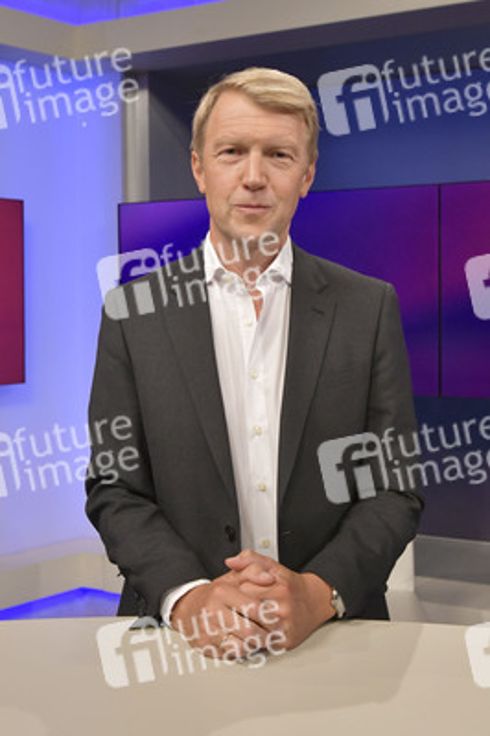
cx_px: 245
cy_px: 368
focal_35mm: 31
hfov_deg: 42.3
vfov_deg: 60.3
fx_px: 634
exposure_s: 1/200
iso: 2500
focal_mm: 31
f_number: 6.3
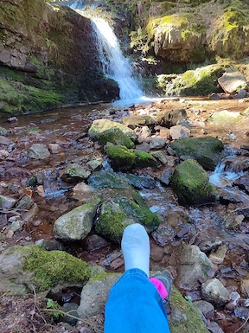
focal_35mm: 26
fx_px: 250
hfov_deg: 53.0
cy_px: 165
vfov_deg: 67.4
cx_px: 123
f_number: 1.89
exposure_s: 1/50
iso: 240
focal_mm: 5.95
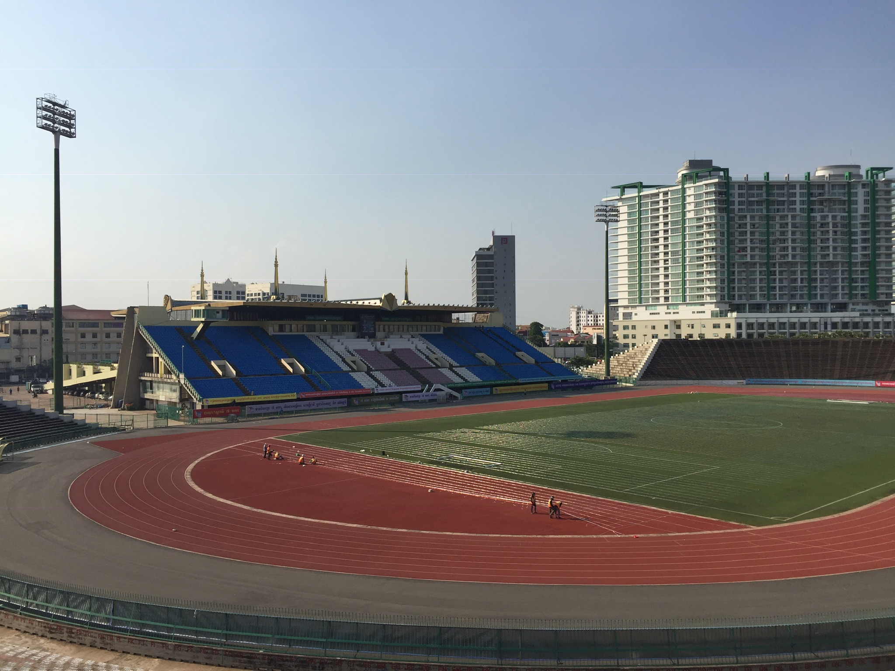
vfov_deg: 48.2
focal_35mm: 29
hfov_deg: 61.7
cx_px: 448
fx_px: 750
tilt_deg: +0.8
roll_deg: -1.3
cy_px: 336
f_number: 2.2
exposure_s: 1/2475
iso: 32
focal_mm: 4.15
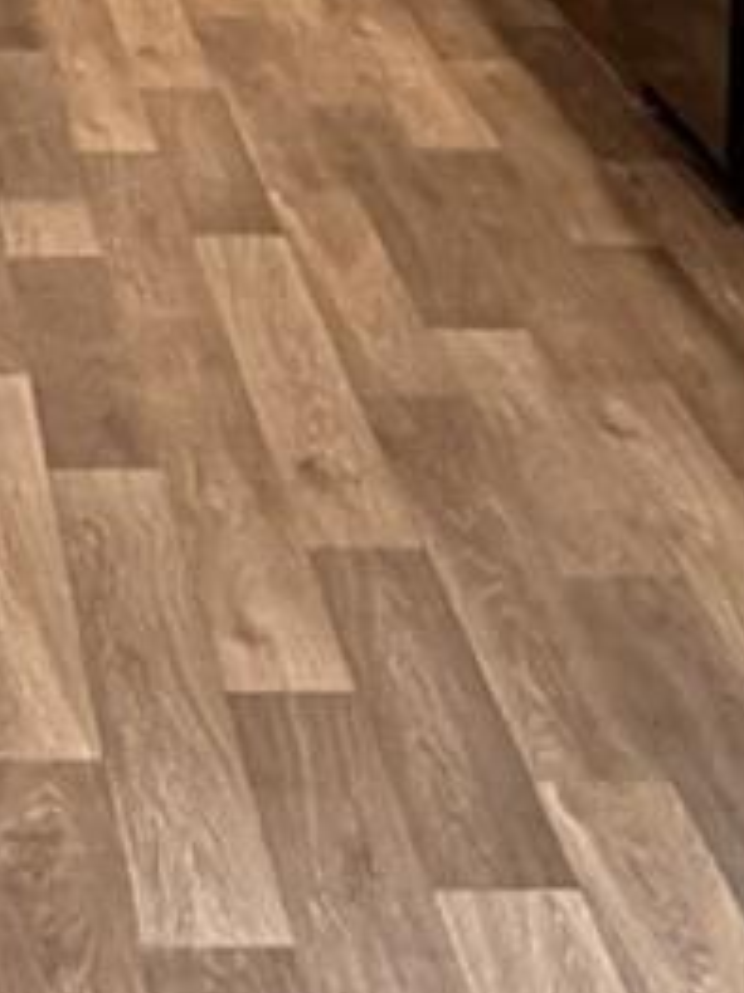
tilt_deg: -1.5
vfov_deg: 15.6
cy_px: -759
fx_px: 3126
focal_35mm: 109
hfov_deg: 13.3
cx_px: -102
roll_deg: -0.6
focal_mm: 2.22
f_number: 2.2
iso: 500
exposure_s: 1/60
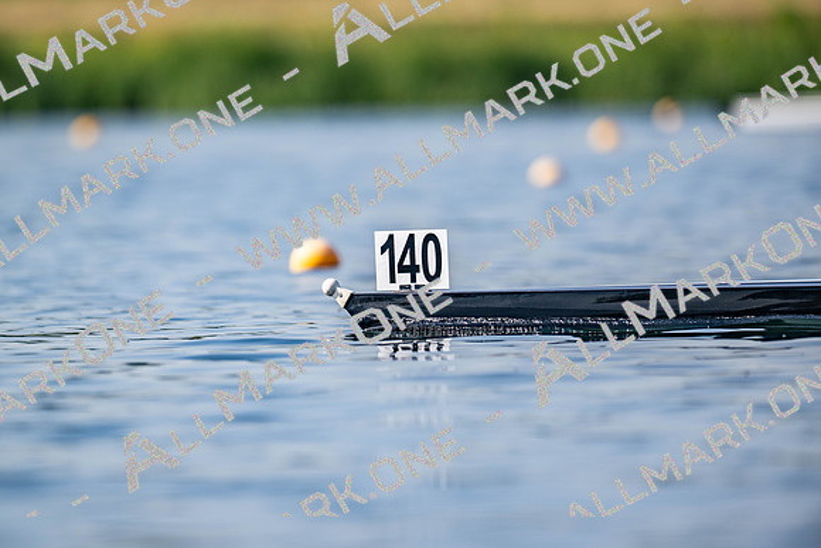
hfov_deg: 3.4
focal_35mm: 600
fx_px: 13686
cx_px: 410
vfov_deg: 2.3
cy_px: 274
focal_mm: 600
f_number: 5
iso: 180
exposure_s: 1/2500
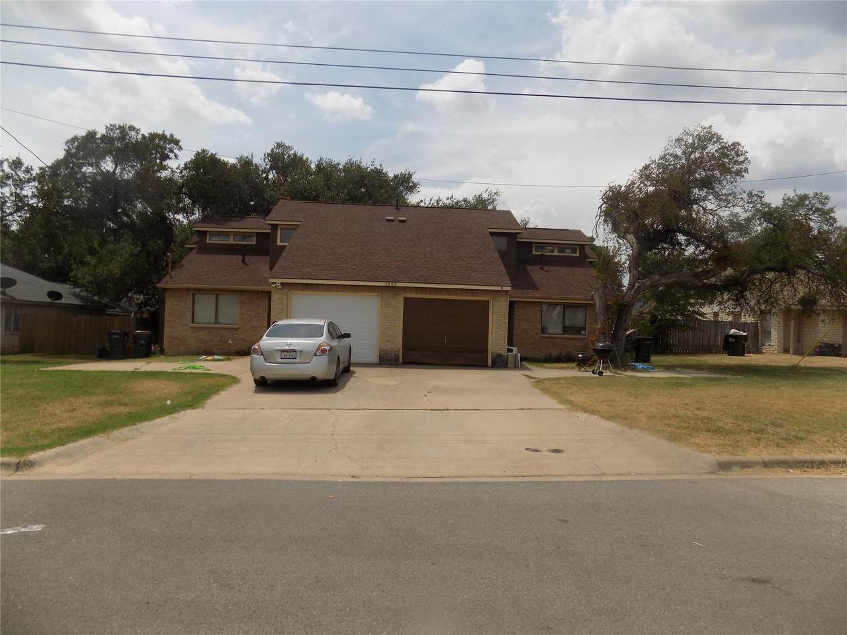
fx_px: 563
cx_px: 424
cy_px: 318
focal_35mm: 23
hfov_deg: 73.9
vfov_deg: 58.9
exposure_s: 1/200
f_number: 9.9
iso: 80
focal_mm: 4
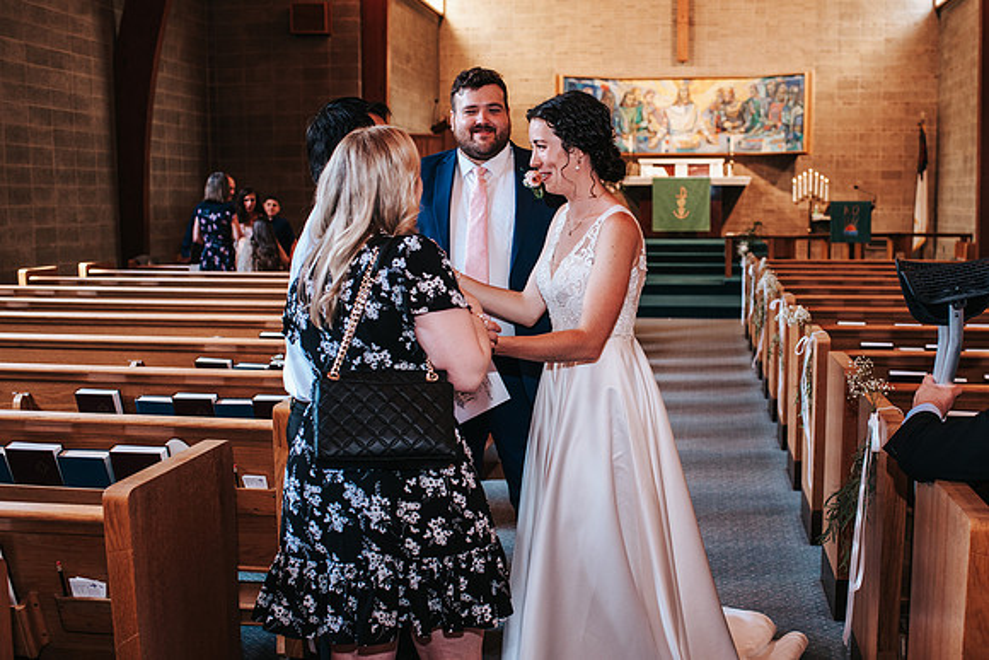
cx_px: 559
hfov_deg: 48.8
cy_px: 330
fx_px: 1087
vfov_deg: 33.8
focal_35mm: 40
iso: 1000
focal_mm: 35
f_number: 3.2
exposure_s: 1/125
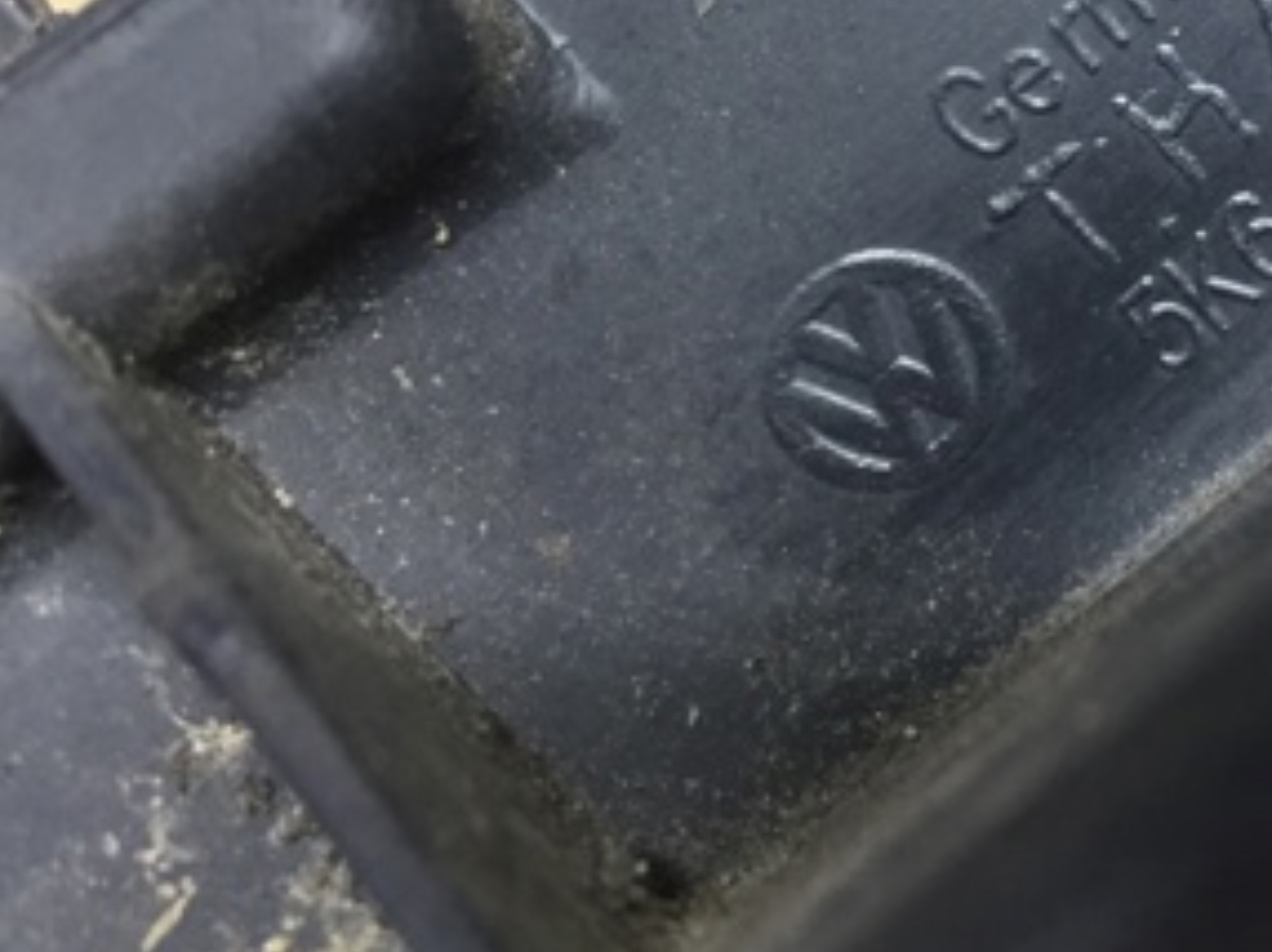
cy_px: -71
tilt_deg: -54.7
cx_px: 1383
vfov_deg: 21.5
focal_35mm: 65
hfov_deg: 27.4
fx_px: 2386
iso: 160
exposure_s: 1/33
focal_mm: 4.15
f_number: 2.2
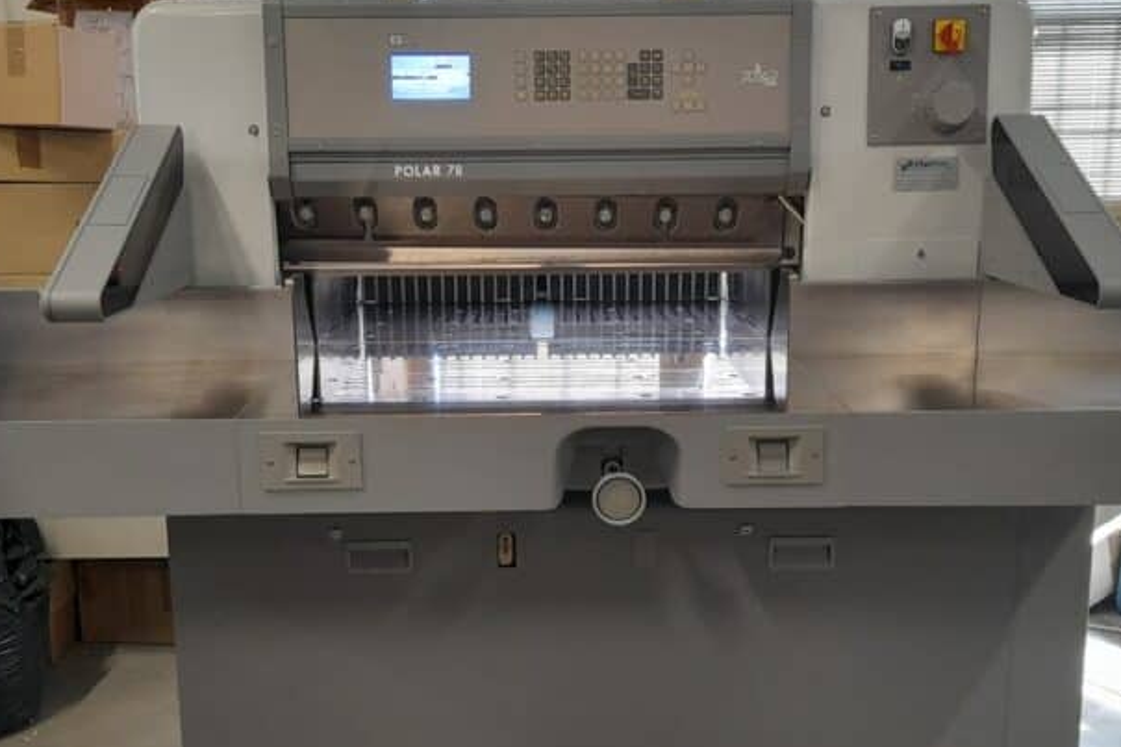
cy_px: 449
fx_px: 1370
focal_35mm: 44
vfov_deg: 30.4
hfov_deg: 44.5
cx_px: 541
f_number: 2
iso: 160
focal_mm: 4.6
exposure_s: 1/50
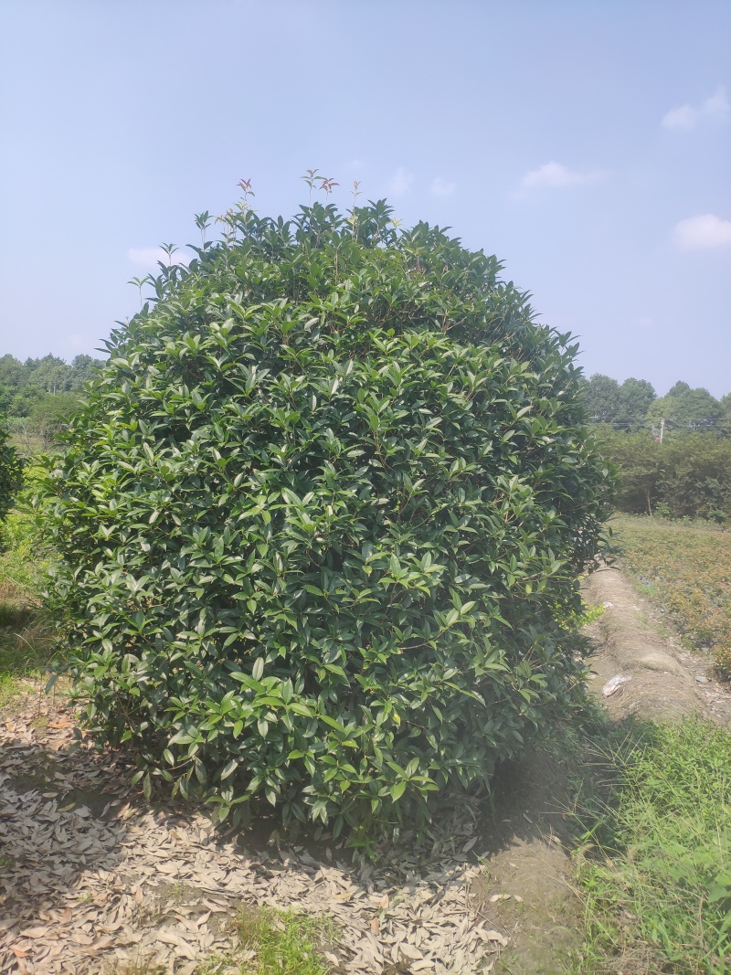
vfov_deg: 79.0
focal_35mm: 21
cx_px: 366
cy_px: 488
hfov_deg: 63.4
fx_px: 591
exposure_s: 1/1740
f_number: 1.8
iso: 100
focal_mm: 4.22
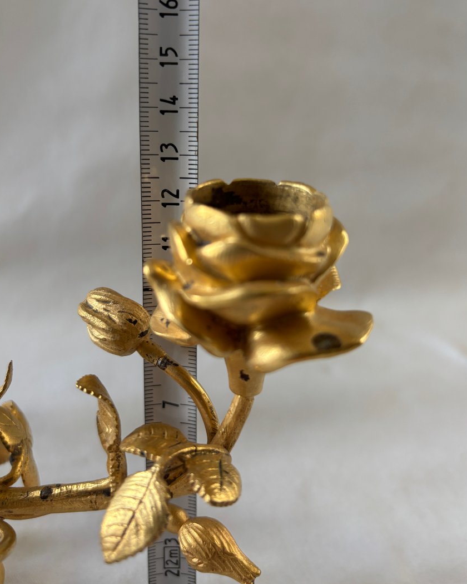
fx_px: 501
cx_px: 226
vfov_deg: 60.2
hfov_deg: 50.0
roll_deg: -2.2
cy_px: 253
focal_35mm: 29
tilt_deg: -15.5
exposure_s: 1/116
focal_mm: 5.96
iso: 125
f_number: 1.6
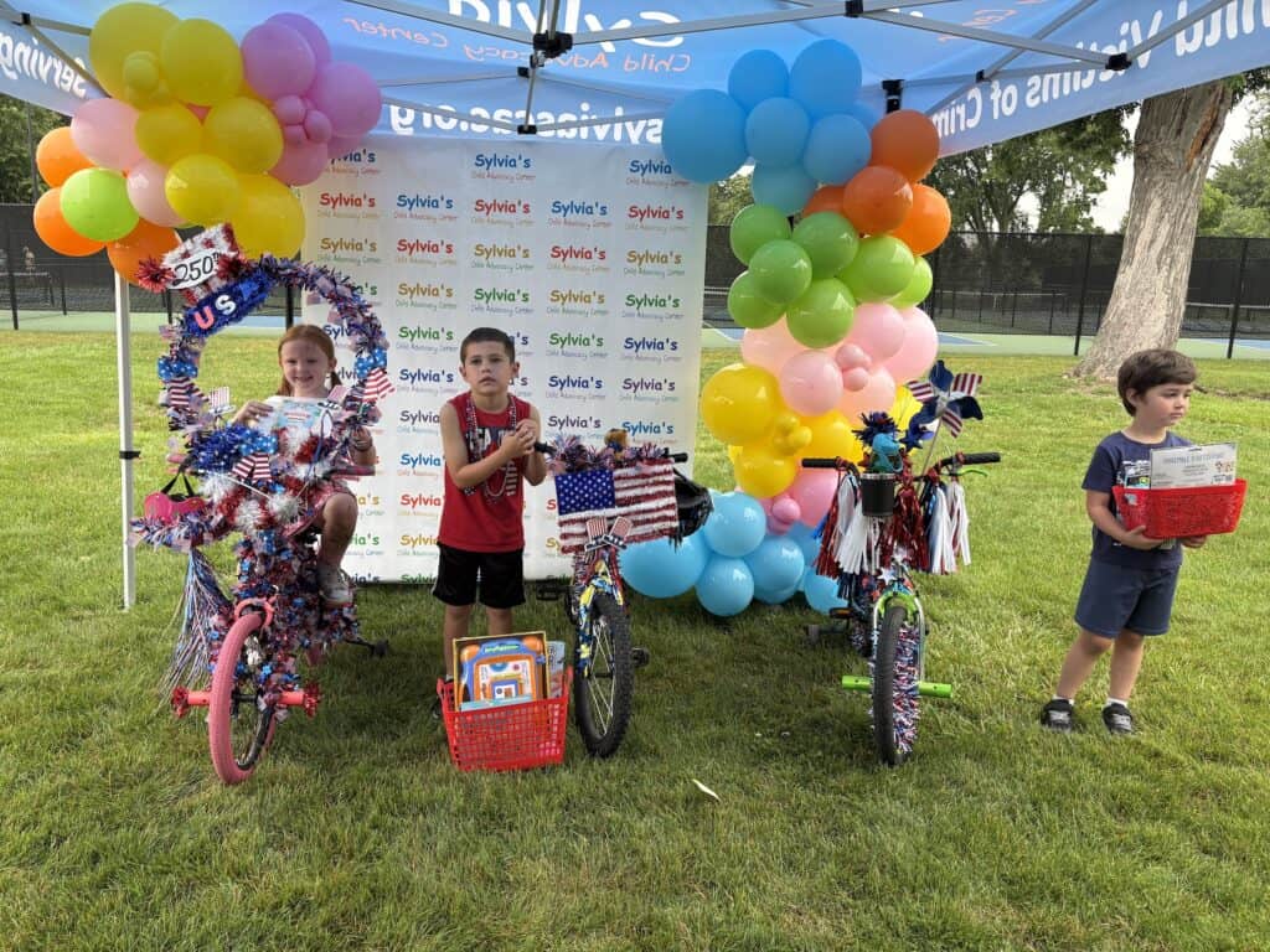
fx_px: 954
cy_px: 476
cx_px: 635
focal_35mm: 26
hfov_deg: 67.3
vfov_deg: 53.1
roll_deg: -1.7
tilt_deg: -11.3
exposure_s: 1/433
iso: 50
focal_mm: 5.96
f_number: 1.6
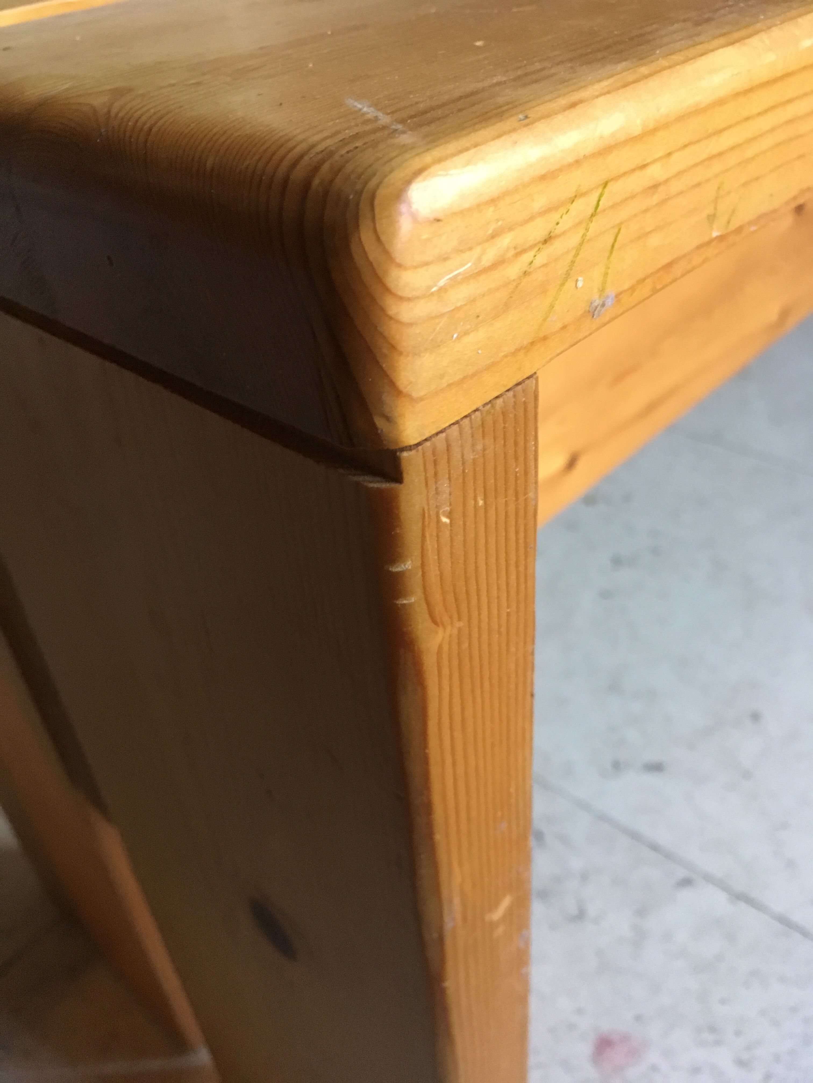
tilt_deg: -37.1
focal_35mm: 29
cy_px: 542
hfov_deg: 48.2
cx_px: 406
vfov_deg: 61.7
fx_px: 908
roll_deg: +4.6
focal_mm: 4.15
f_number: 2.2
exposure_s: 1/25
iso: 200
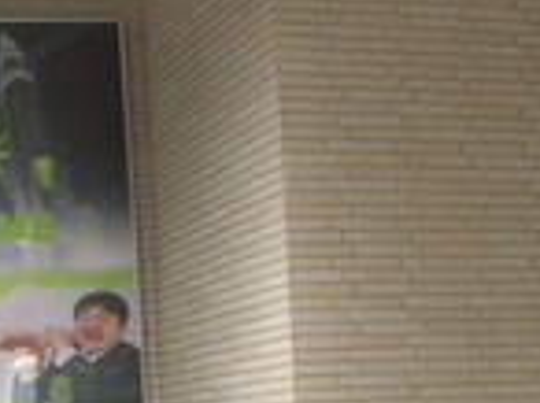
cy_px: 458
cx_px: -44
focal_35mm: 96
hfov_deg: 19.6
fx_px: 1495
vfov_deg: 14.9
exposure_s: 1/5.9
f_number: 2.8
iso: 108
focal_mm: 5.8
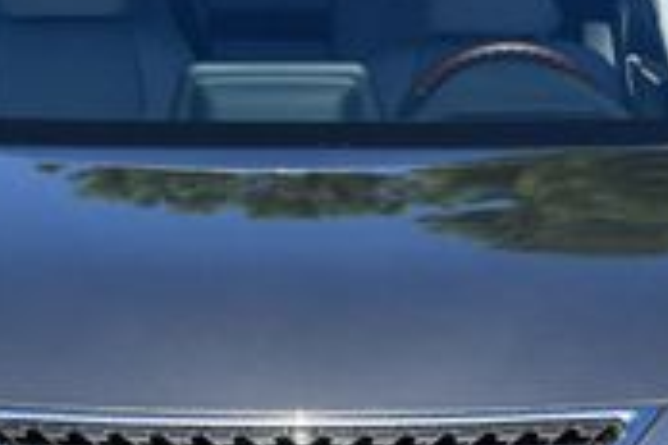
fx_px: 4639
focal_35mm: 250
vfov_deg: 5.5
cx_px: 288
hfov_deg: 8.2
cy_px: 430
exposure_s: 1/250
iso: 140
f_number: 8
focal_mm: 34
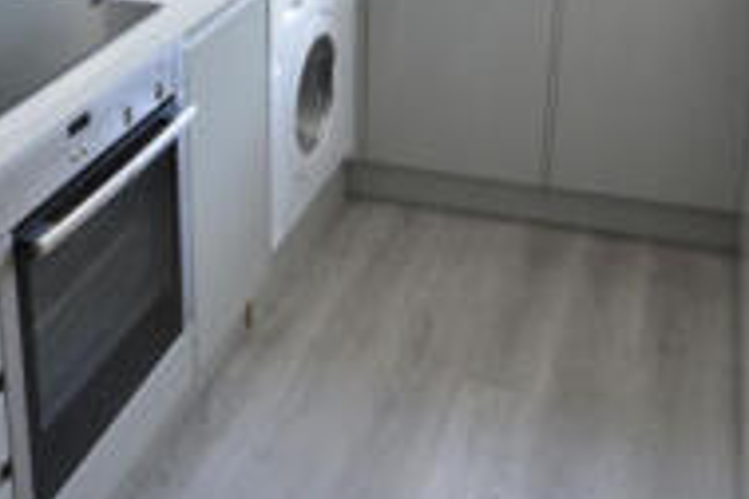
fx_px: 1082
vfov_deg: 24.7
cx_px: 404
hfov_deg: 38.2
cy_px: -10
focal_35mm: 52
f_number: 8
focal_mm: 10
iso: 400
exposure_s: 1/20
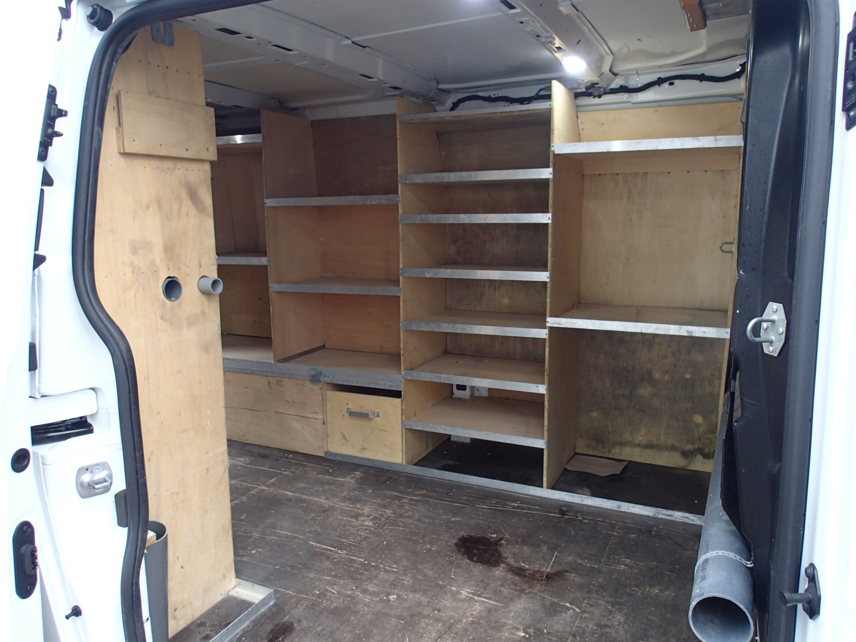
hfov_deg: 69.4
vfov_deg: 54.9
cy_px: 321
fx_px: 618
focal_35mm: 25
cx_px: 428
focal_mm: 4.5
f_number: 2.8
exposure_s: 1/80
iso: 100
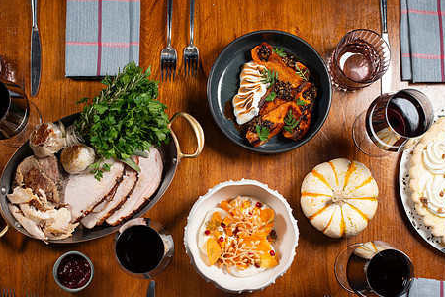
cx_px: 193
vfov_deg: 20.3
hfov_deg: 30.0
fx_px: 828
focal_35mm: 67
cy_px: 188
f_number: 6.3
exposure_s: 1/250
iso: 200
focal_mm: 50
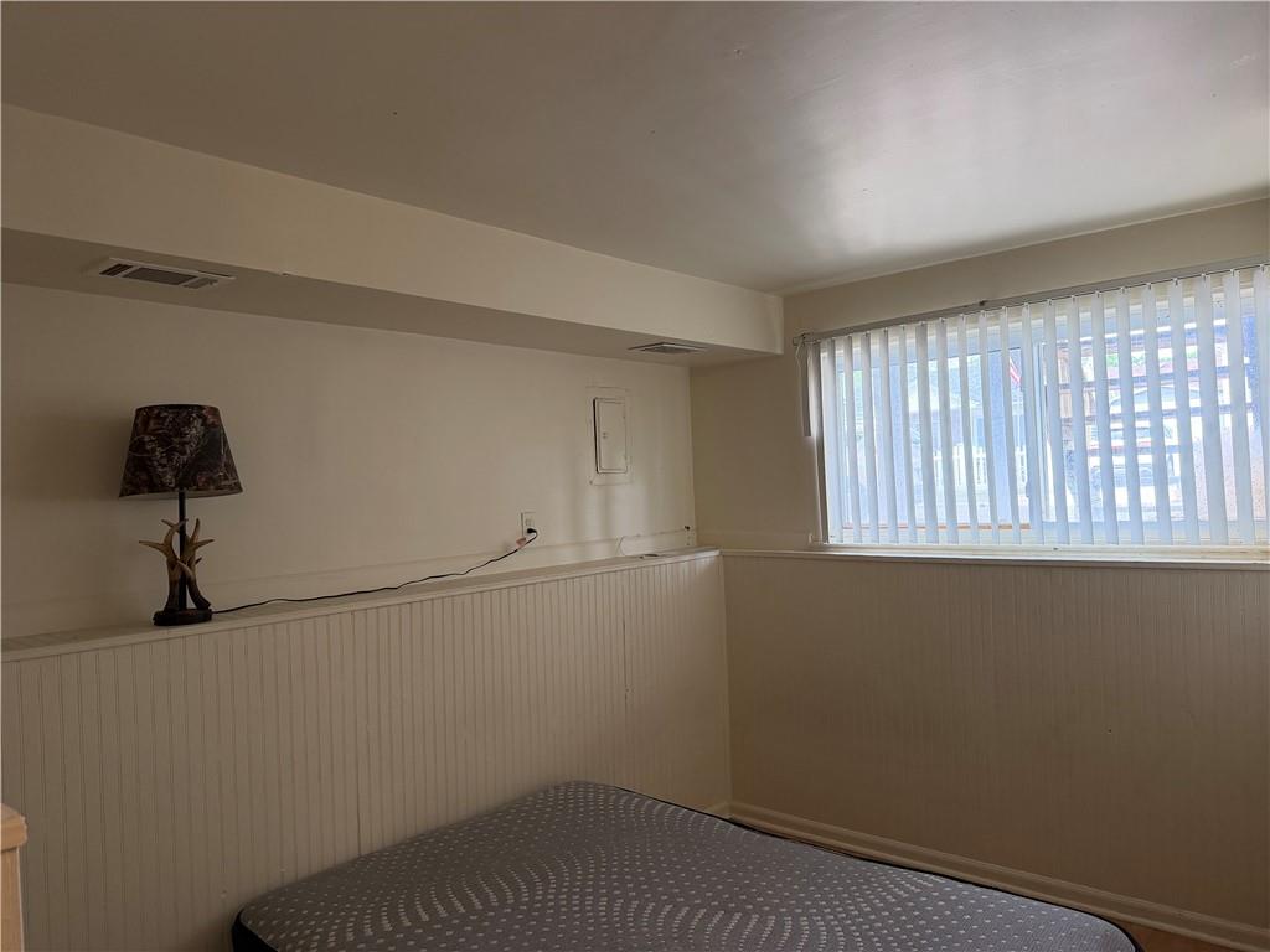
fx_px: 881
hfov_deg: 71.6
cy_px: 476
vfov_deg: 56.8
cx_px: 635
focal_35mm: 24
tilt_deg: +0.7
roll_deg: +2.9
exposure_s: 1/120
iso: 250
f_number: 1.78
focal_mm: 6.76
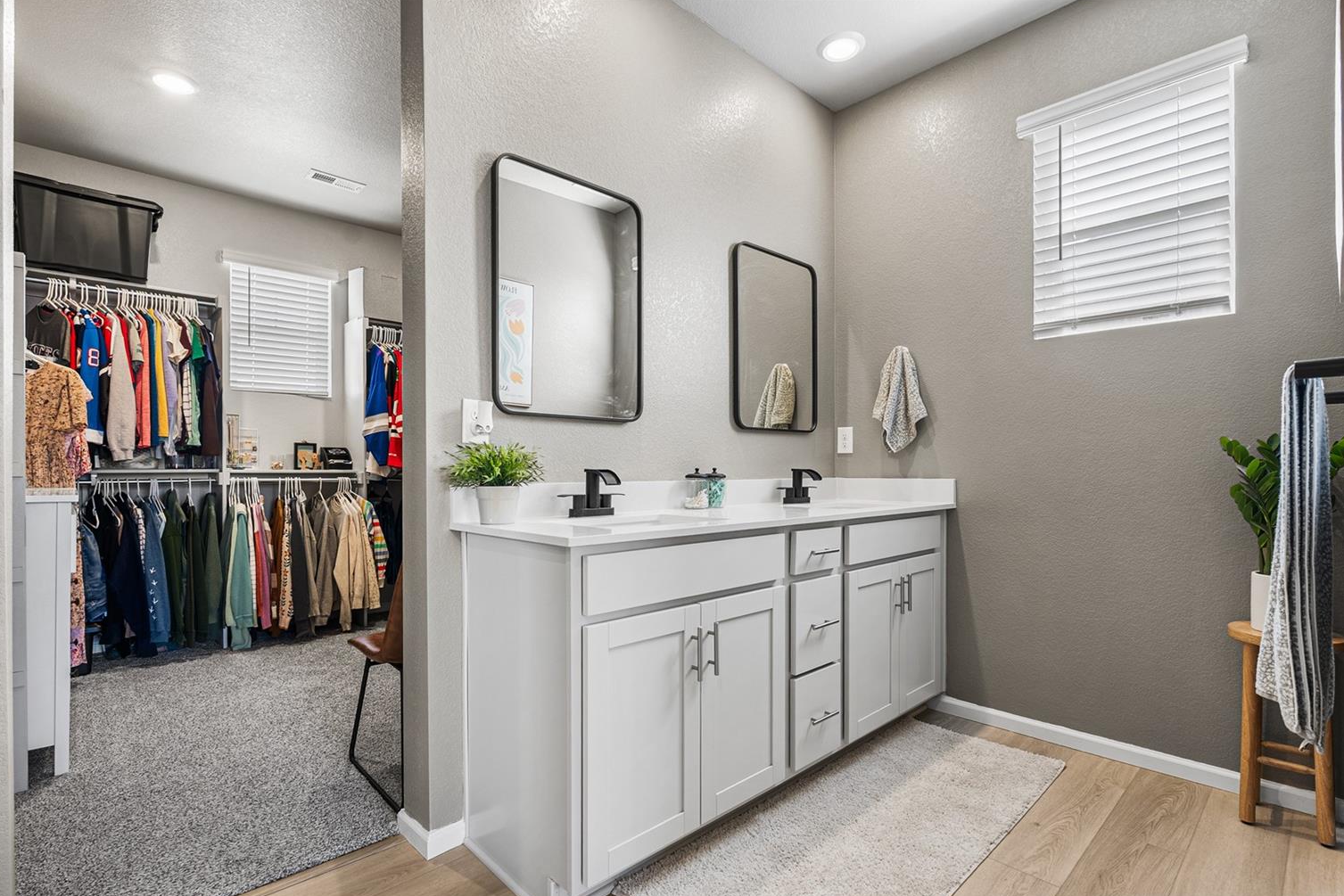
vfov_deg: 70.4
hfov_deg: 93.3
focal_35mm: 17
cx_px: 664
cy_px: 471
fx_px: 635
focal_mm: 16
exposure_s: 1/80
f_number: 8
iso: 200
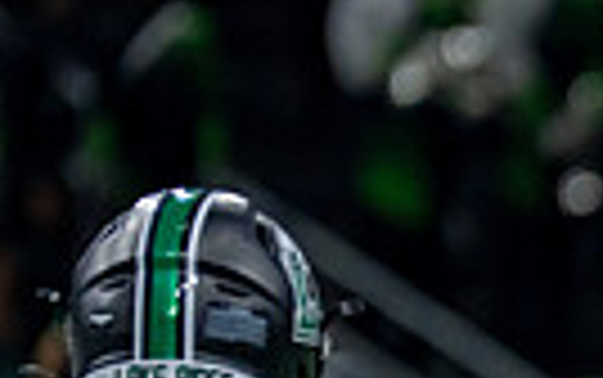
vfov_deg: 0.9
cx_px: 1226
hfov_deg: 1.5
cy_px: 706
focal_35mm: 1427
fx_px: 23471
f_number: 2.8
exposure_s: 1/1000
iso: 1250
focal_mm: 200
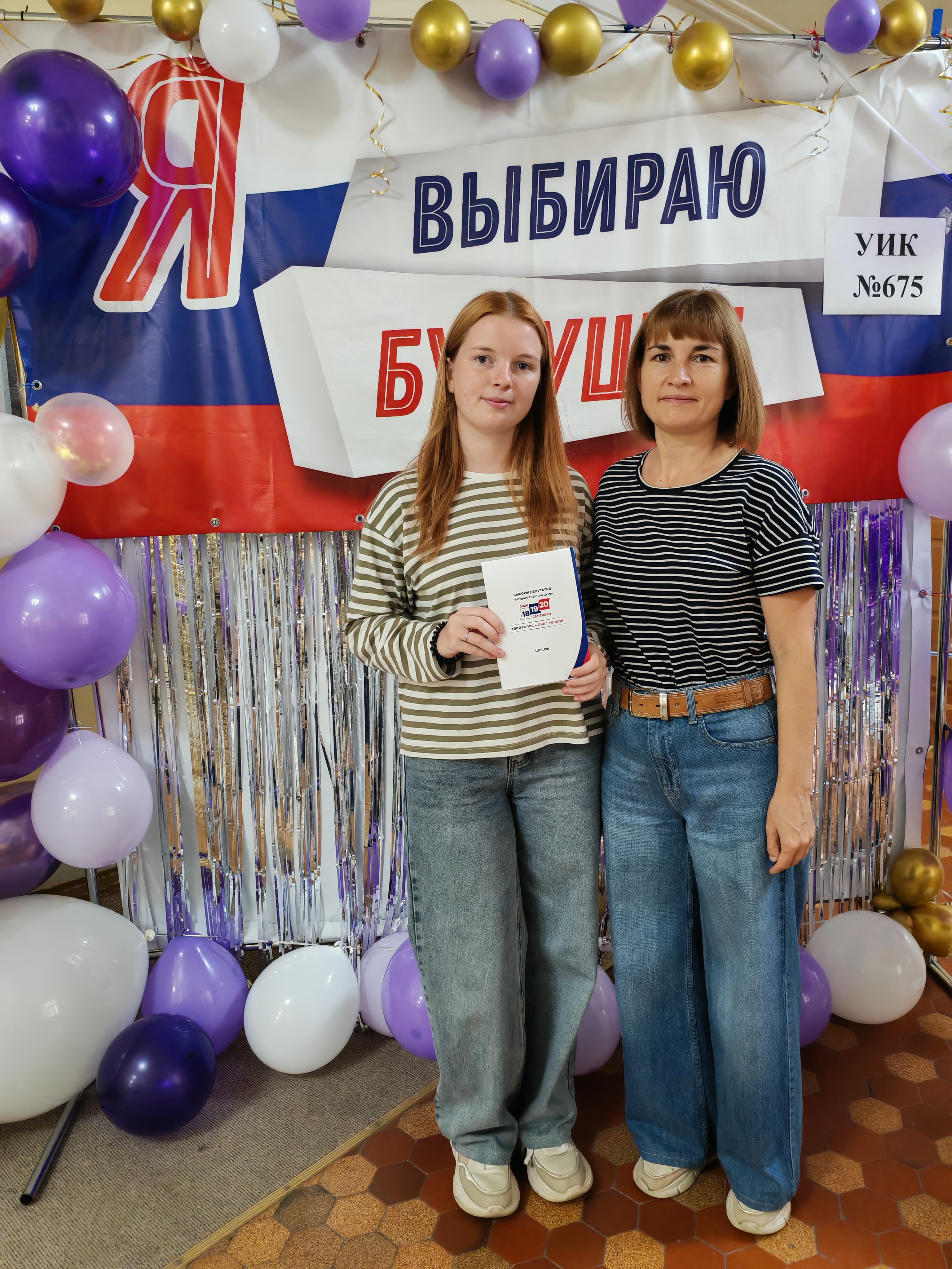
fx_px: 990
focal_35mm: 27
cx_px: 476
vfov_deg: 65.3
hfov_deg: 51.4
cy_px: 634
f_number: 1.9
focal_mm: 6.12
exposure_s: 1/33
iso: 3200
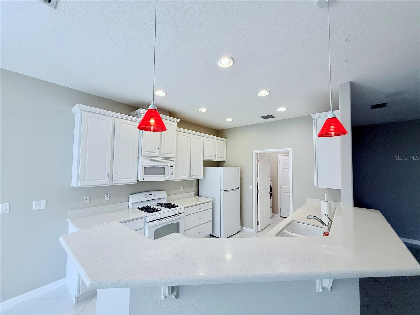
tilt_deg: +3.0
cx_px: 210
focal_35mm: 14
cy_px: 158
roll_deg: -0.4
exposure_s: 1/120
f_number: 2.2
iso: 125
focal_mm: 2.22
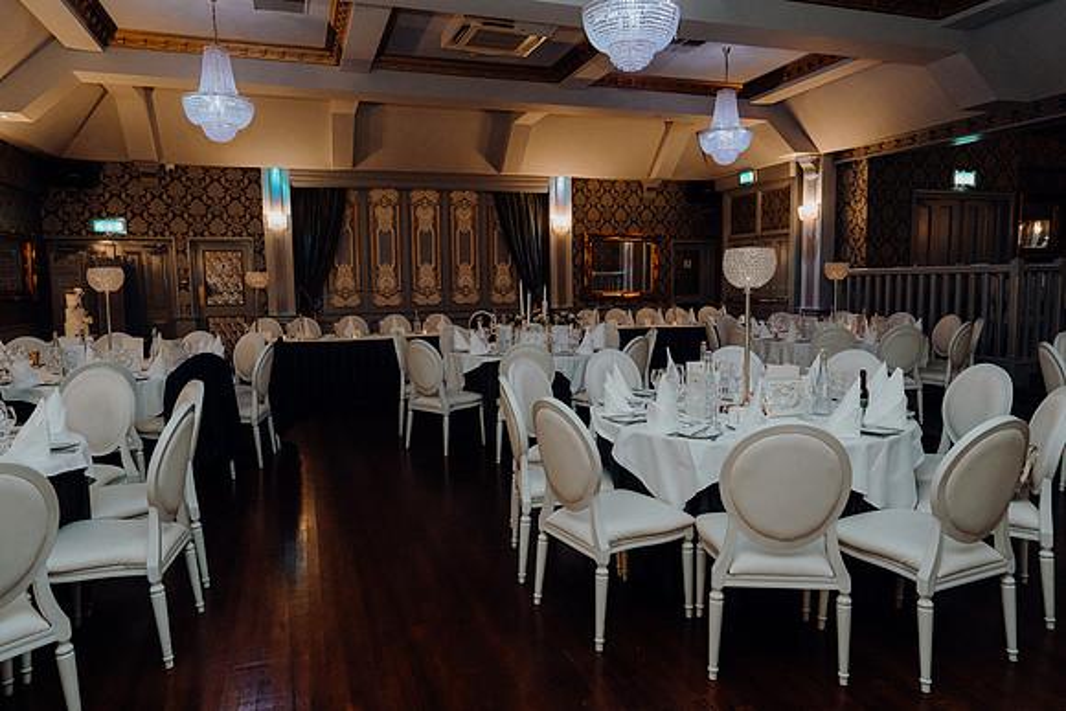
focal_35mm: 24
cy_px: 356
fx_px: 711
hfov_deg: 73.7
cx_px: 533
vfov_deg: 53.2
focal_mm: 24
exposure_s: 1/160
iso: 2500
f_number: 3.5
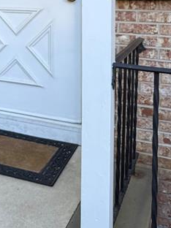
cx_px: -34
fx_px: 389
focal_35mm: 59
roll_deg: -2.7
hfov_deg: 22.8
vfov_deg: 30.2
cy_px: -5
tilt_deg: -2.8
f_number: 1.78
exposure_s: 1/120
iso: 200
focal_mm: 6.76
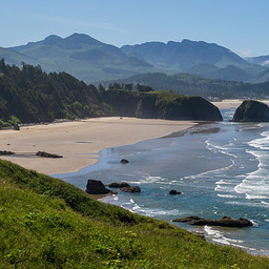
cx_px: 302
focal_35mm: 81
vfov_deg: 21.4
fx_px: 712
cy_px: 106
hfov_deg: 20.3
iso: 1100
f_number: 22
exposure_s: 1/640
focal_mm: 28
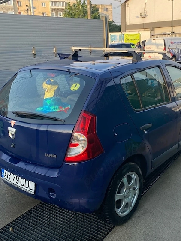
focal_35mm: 37
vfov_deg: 50.0
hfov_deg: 38.0
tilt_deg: -13.7
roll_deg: +2.4
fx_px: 258
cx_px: 127
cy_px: 108
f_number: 1.8
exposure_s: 1/981
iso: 32
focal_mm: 4.25
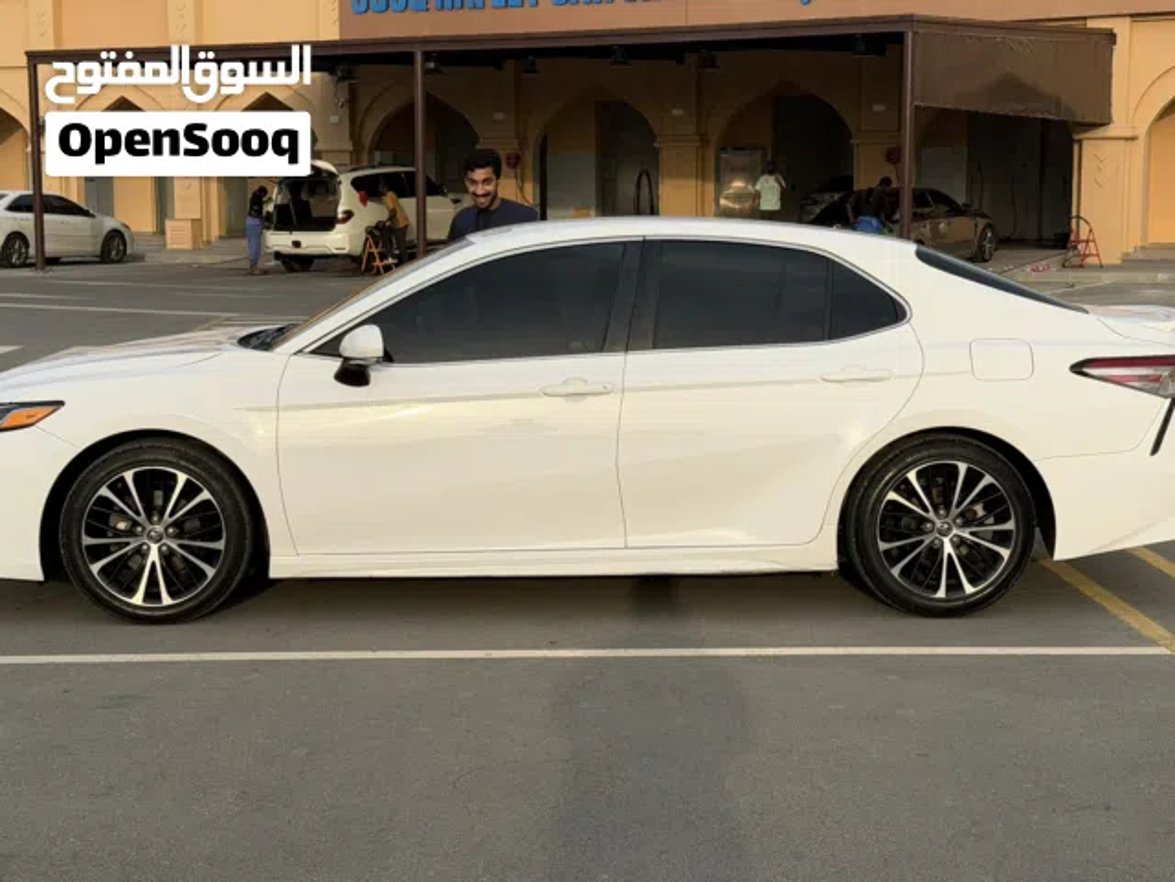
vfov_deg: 30.3
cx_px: 588
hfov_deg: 39.7
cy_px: 441
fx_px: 1629
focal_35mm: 48
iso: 64
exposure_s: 1/3378
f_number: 1.78
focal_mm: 6.76
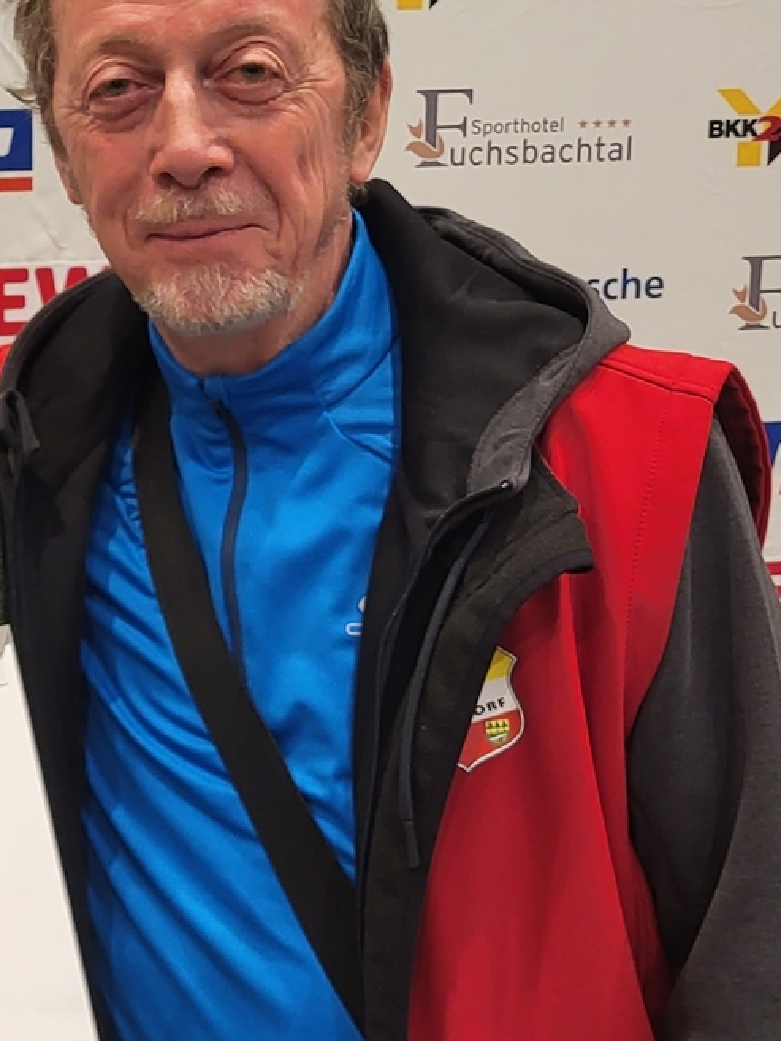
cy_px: 483
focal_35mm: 76
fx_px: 2286
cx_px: -93
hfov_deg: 18.6
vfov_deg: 25.6
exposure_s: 1/50
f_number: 1.8
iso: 200
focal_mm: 5.4
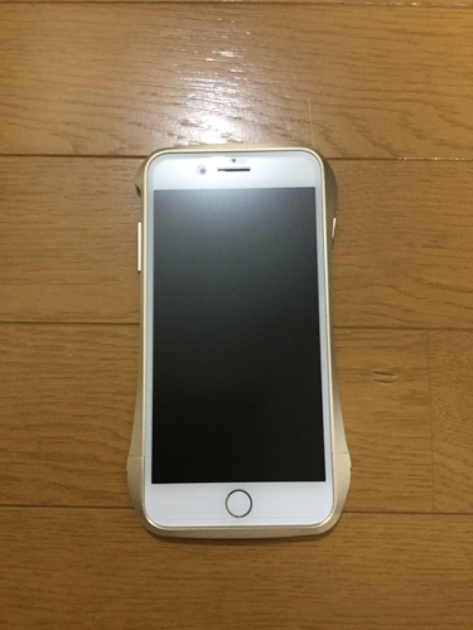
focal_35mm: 31
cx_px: 236
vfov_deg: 58.4
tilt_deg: -81.3
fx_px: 565
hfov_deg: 45.4
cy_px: 315
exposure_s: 1/15
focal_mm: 3.3
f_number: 2.4
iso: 200
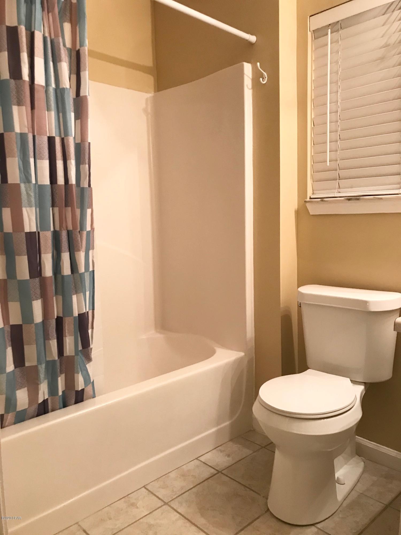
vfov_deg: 63.4
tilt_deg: -5.1
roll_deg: +1.5
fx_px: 432
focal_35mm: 28
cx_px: 200
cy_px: 268
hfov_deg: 49.7
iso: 50
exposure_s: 1/15
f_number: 1.8
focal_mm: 3.99
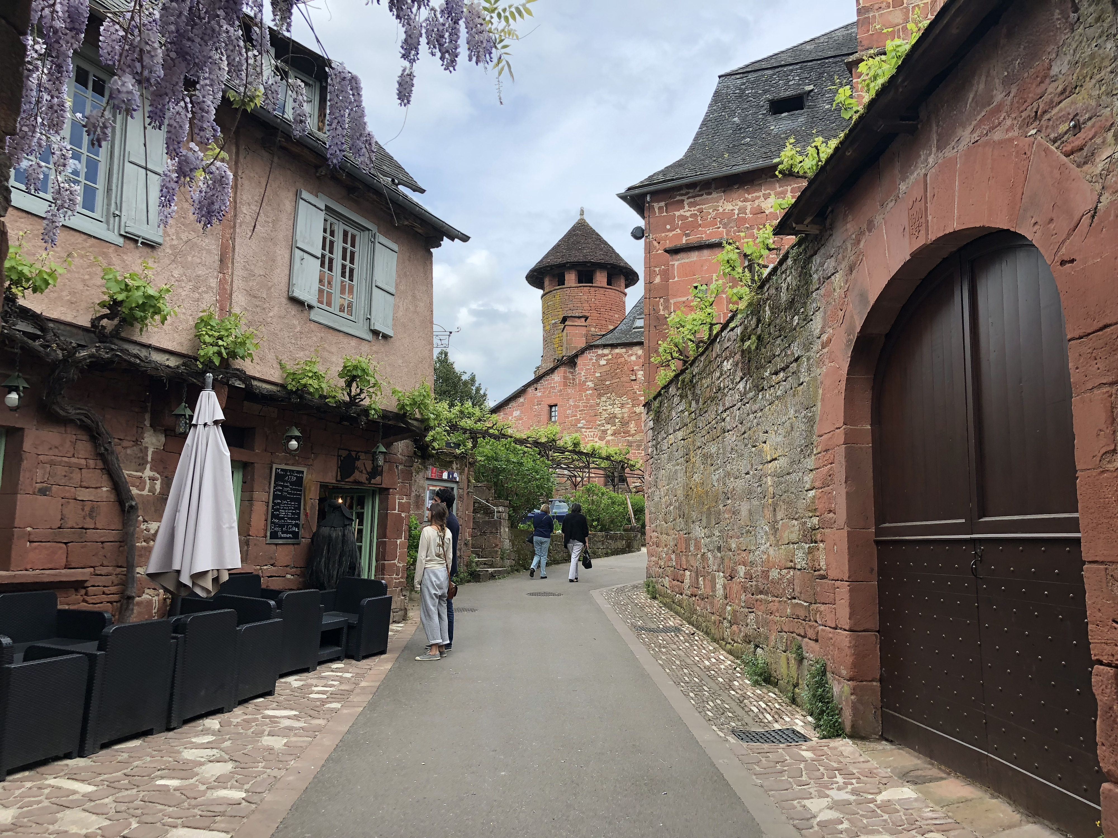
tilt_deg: +8.6
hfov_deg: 63.4
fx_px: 904
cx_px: 559
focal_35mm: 28
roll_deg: +0.1
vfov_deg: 49.7
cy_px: 419
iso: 20
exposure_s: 1/510
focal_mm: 4
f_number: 1.8
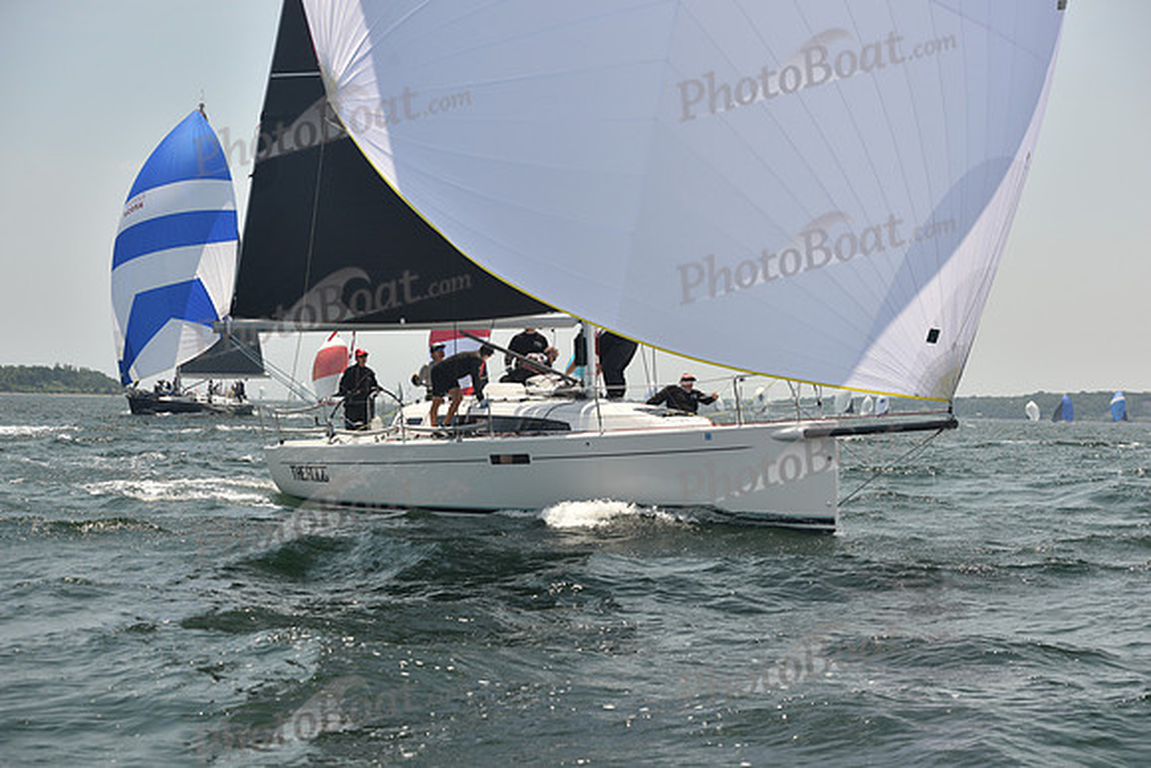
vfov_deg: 19.5
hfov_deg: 28.8
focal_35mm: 70
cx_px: 576
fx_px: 2238
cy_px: 384
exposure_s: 1/640
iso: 250
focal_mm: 70
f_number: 6.3
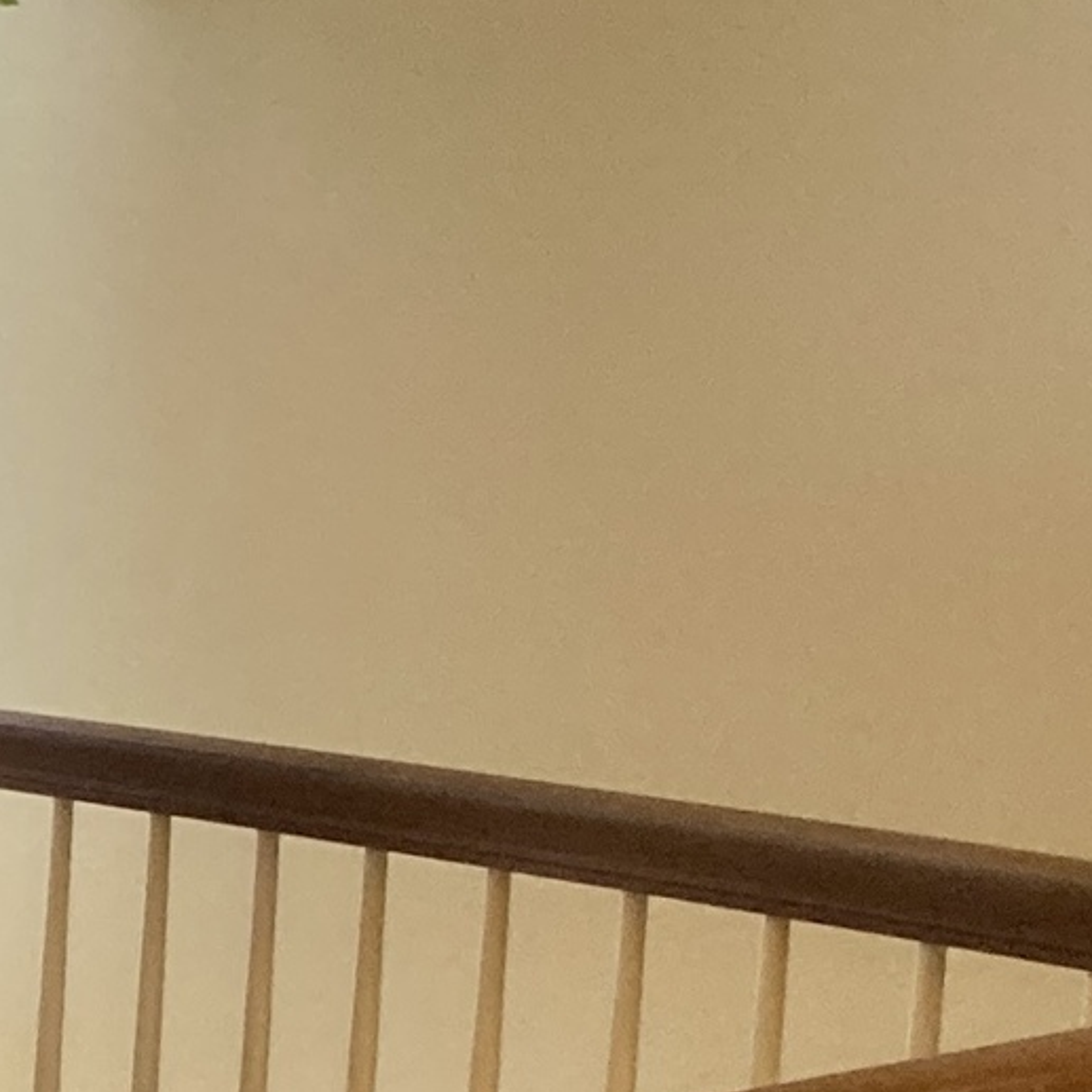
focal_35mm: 147
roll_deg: +1.5
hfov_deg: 11.0
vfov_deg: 11.7
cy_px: 1187
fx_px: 5246
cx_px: -989
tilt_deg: -14.0
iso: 250
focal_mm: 3.99
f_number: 1.8
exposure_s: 1/60
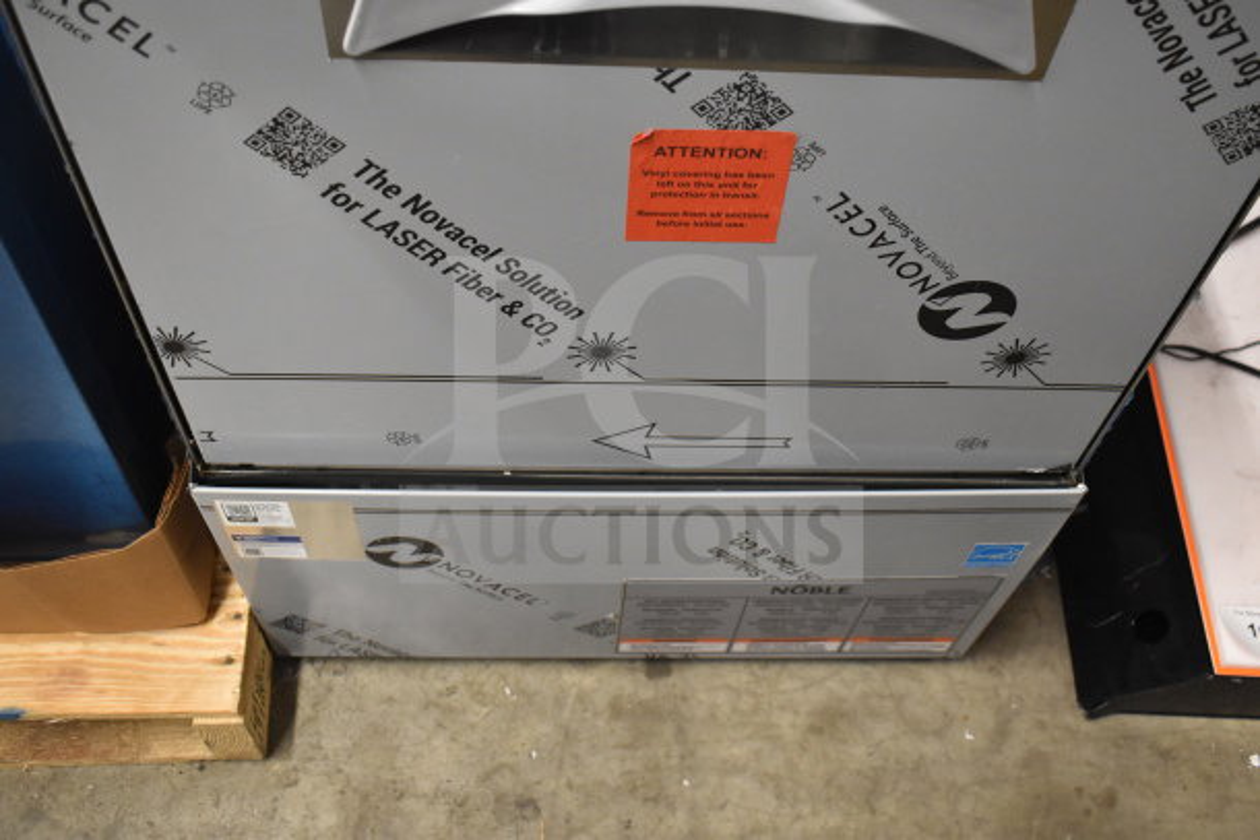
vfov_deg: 36.9
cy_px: 420
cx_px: 630
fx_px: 1260
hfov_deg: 53.1
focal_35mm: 36
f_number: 4
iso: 2500
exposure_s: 1/40
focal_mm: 24
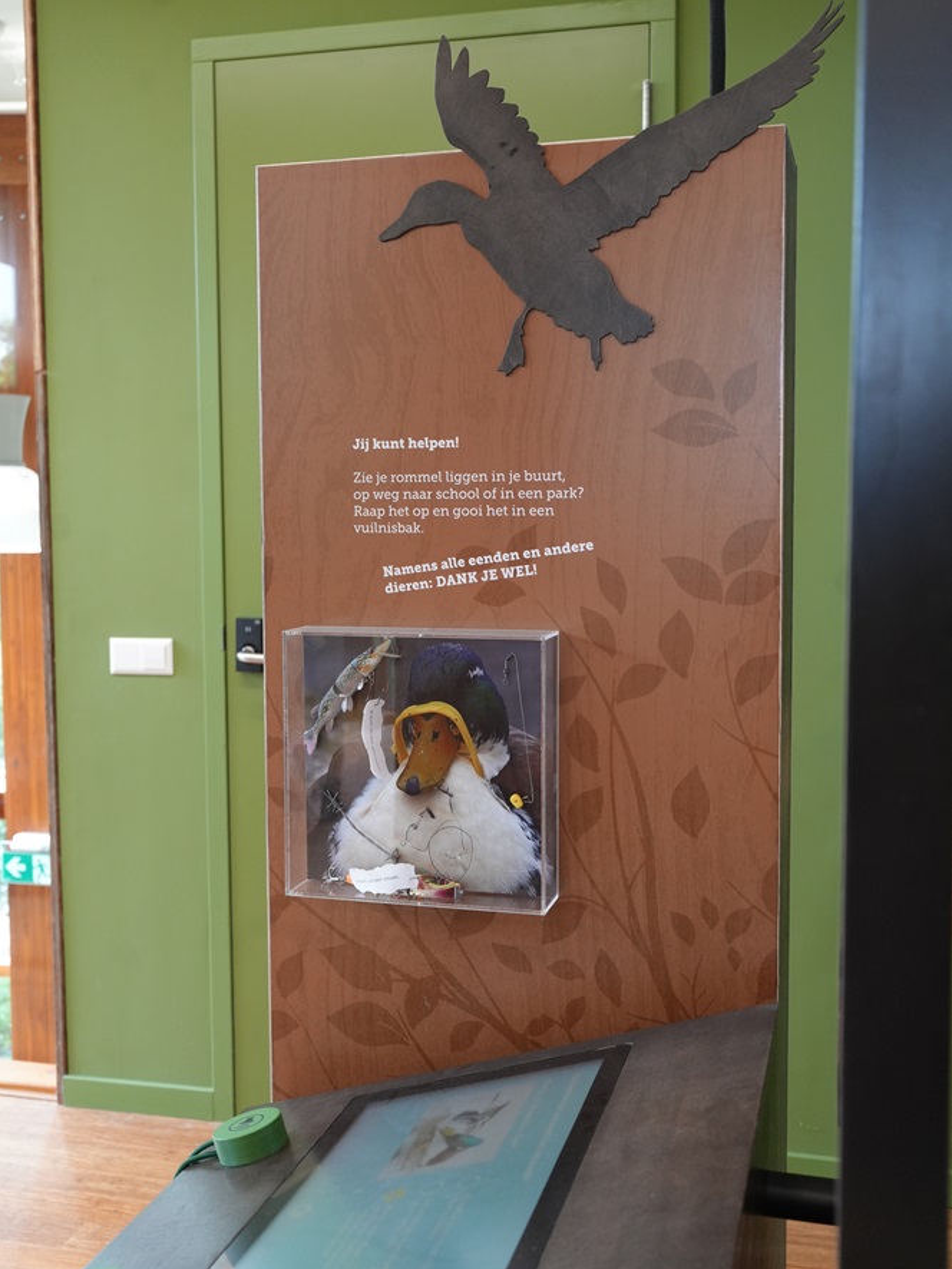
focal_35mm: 38
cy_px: 589
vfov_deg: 48.9
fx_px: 1393
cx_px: 476
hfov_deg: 37.7
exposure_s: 1/160
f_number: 4
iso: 1600
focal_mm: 35
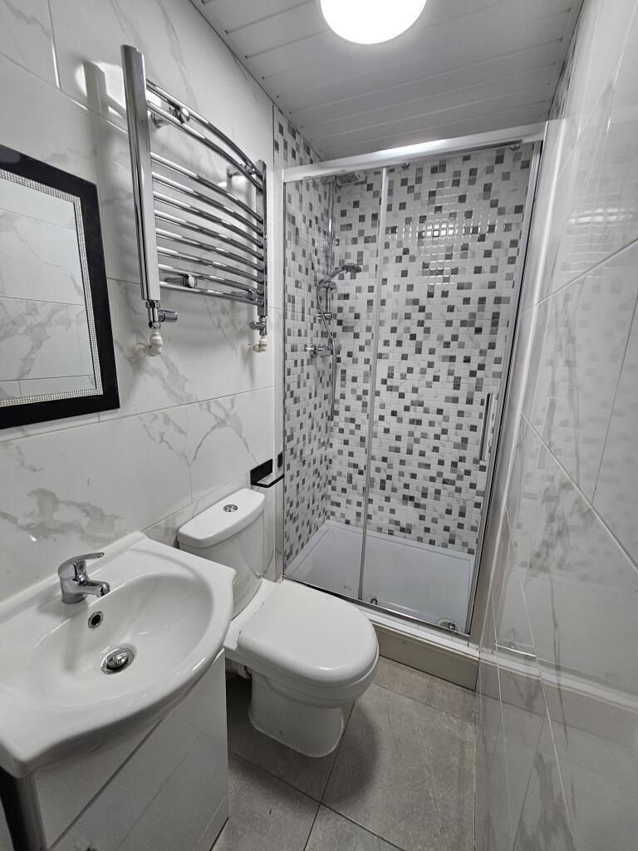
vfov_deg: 106.2
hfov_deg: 89.9
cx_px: 319
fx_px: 319
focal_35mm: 13
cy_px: 426
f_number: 2.2
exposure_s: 1/50
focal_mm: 2.2
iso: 64
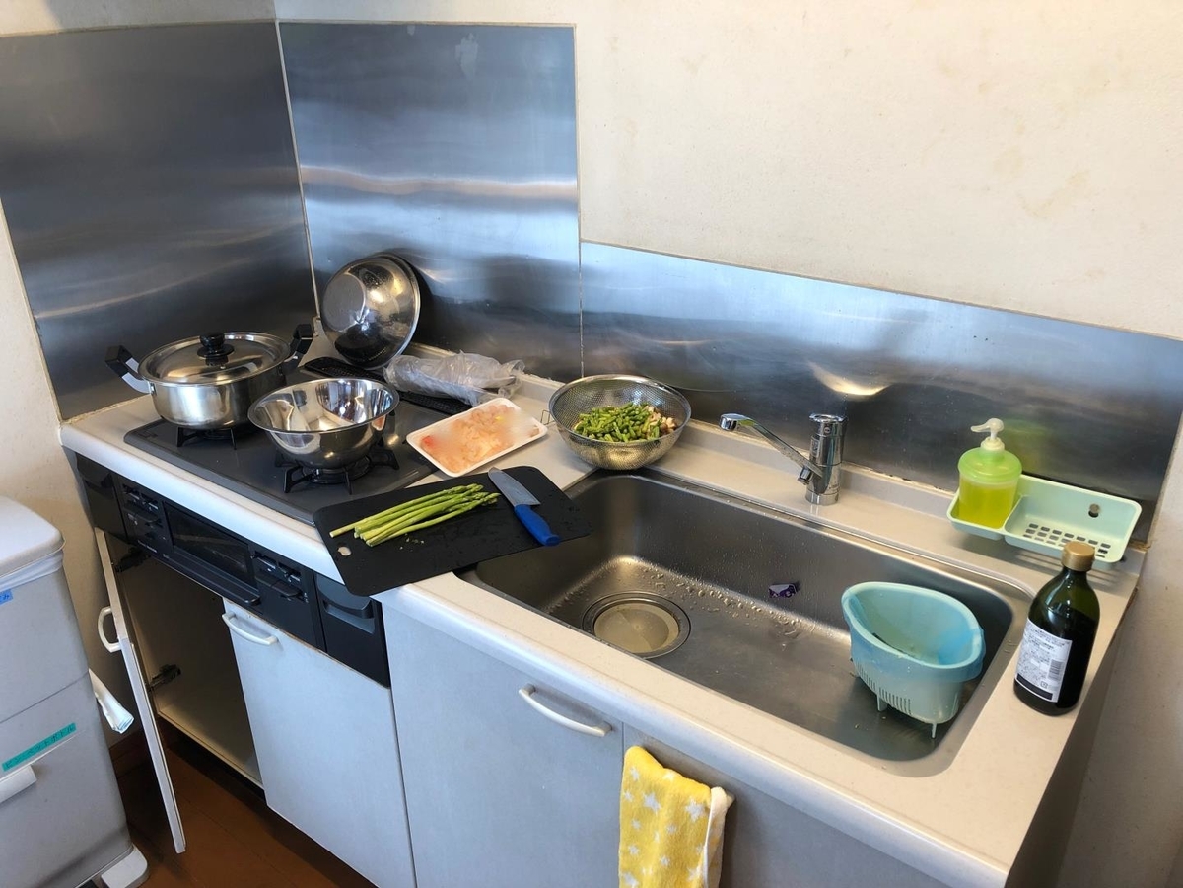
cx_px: 592
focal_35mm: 28
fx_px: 957
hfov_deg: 63.4
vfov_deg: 49.7
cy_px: 444
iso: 25
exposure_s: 1/30
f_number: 1.8
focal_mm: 3.99
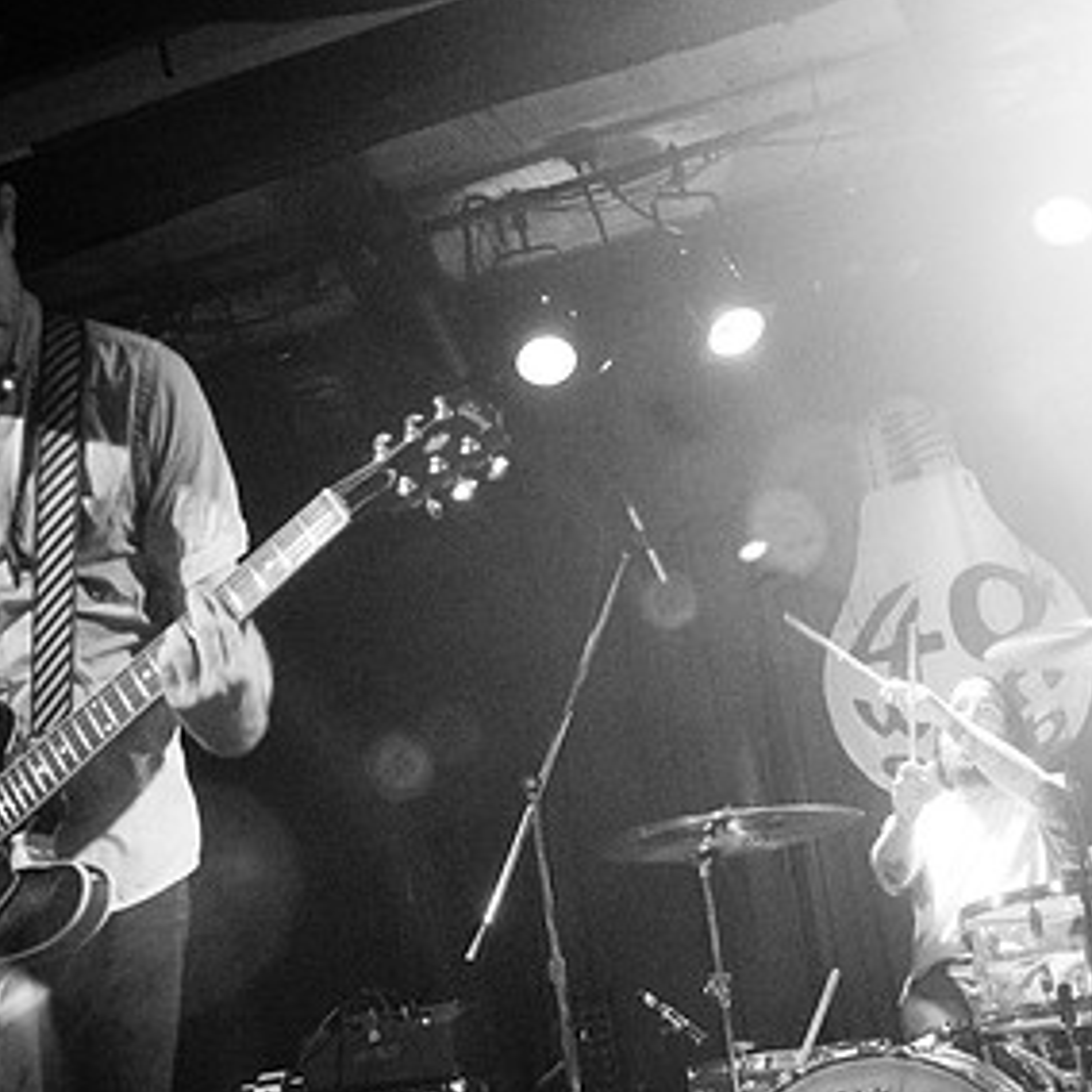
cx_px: 538
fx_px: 1856
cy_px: 682
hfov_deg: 32.8
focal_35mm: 52
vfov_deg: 32.6
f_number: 2.8
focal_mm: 20
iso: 1000
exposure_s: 1/40
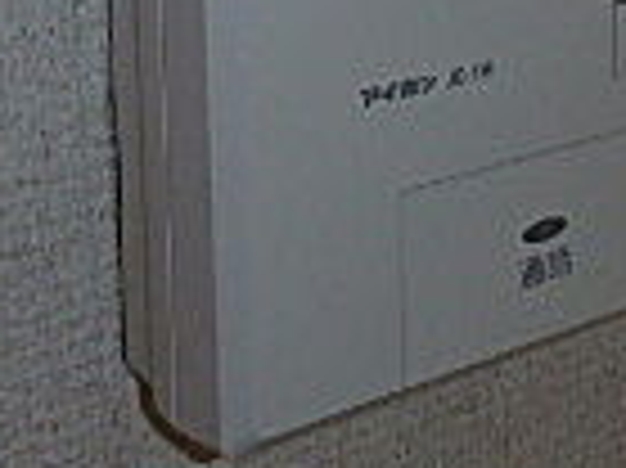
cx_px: 563
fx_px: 1753
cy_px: -122
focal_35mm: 97
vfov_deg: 14.6
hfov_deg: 19.9
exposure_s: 1/30
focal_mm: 3.7
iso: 250
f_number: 6
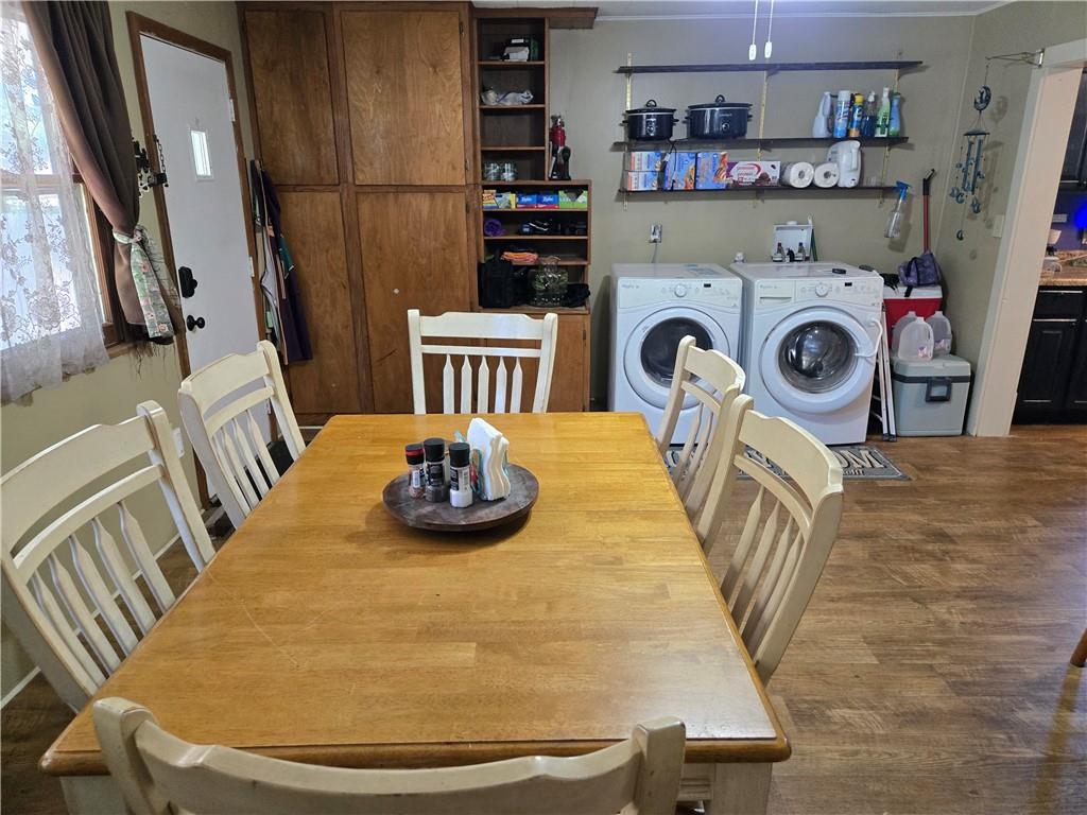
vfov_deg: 58.9
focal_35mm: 23
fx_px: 722
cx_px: 544
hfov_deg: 73.9
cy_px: 408
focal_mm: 5.4
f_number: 1.8
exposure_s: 1/120
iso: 800
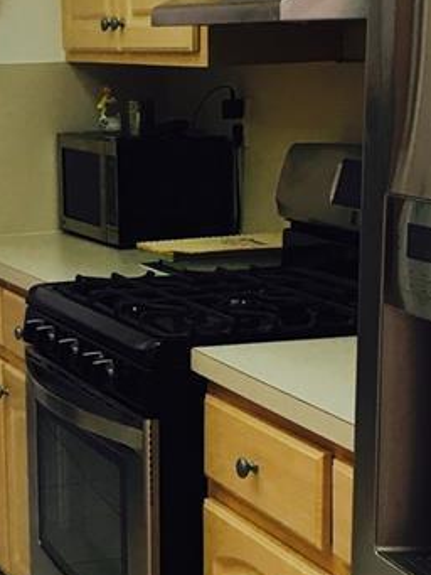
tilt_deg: -10.8
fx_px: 1692
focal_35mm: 102
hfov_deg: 14.4
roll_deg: -0.7
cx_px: 69
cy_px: 398
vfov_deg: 19.2
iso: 64
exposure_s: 1/30
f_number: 2.2
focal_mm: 4.15
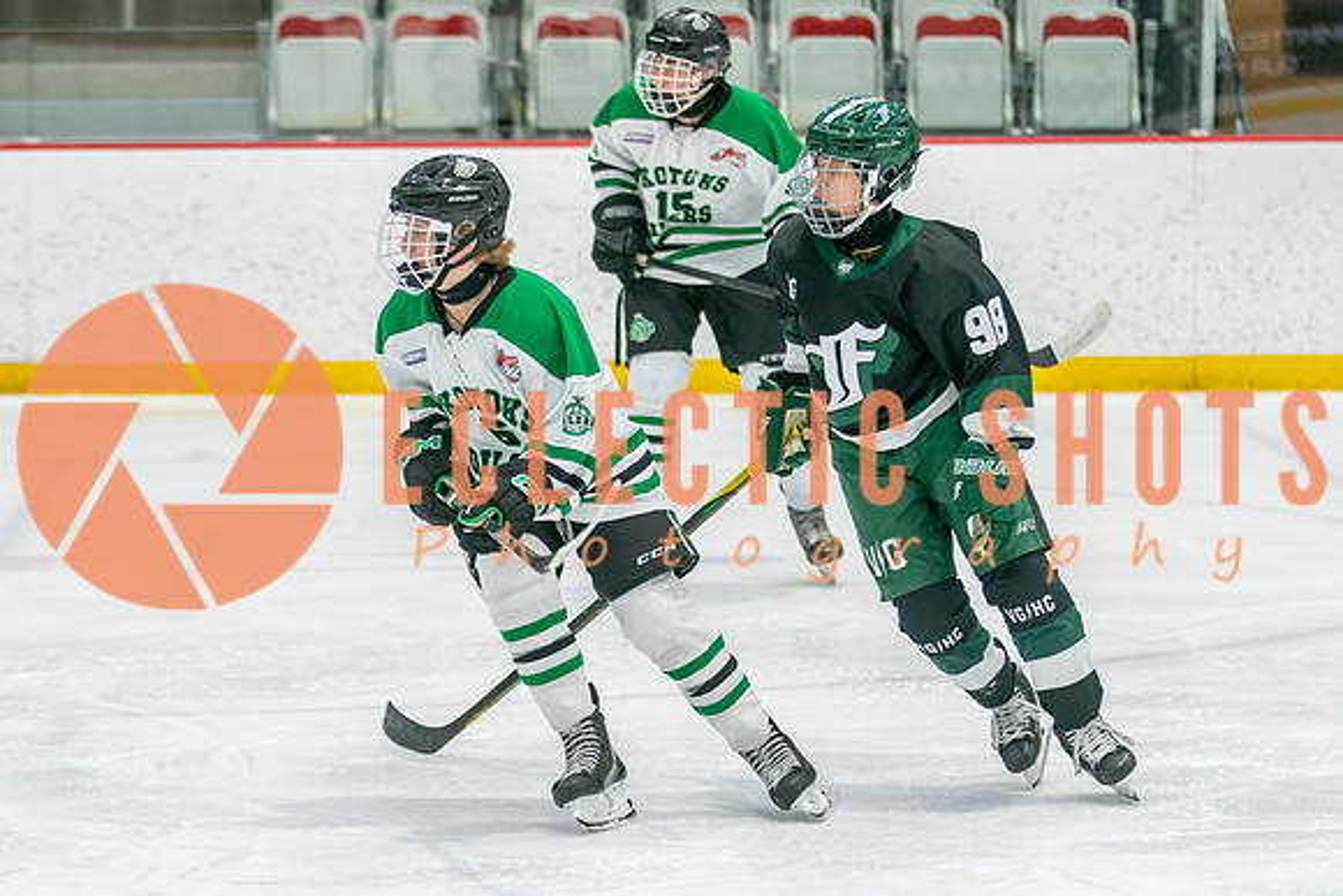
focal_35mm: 192
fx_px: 7165
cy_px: 558
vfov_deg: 7.2
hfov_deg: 10.7
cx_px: 672
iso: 800
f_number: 3.2
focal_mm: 115
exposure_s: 1/640
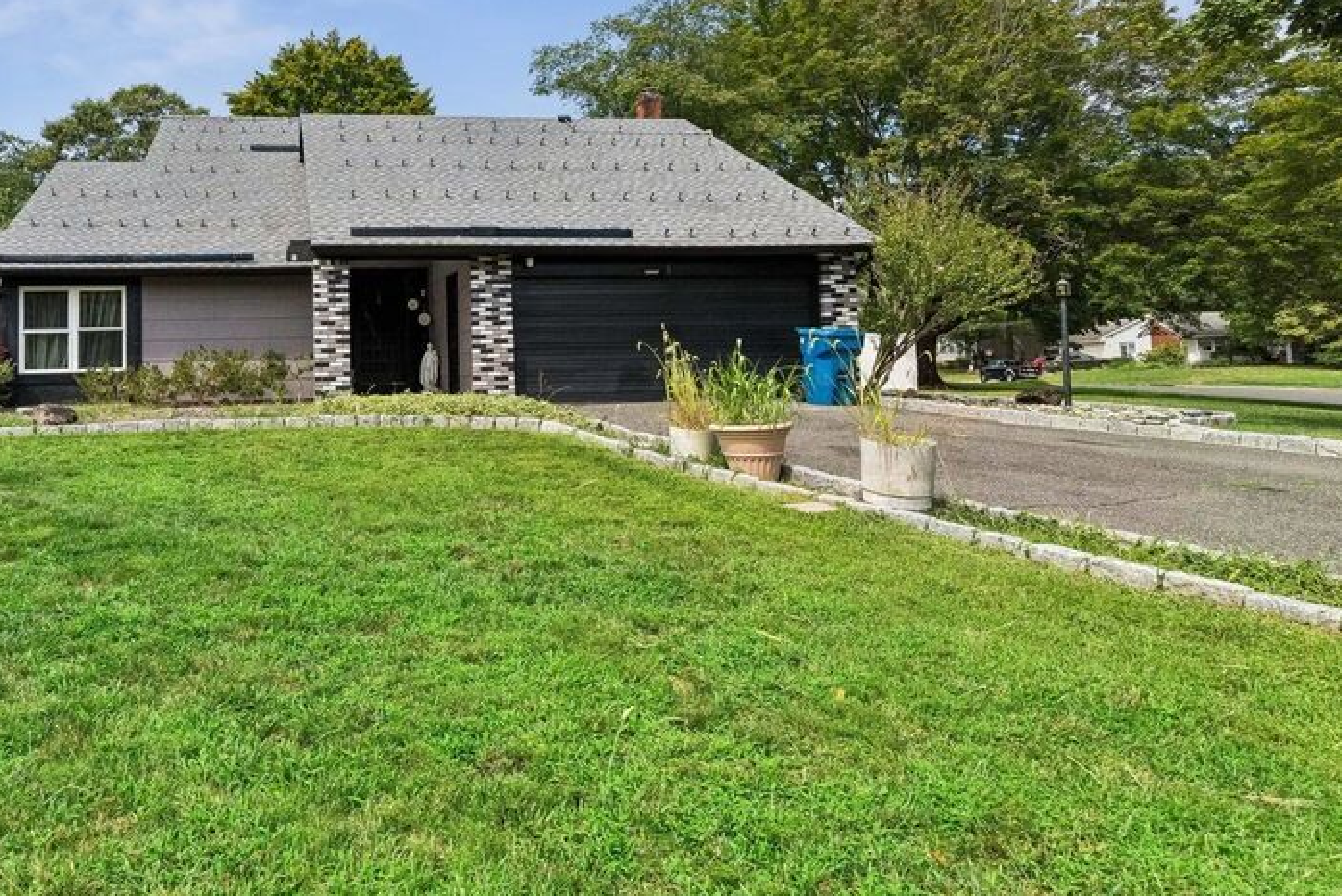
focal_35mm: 22
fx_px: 820
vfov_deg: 55.1
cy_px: 245
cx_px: 383
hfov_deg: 74.5
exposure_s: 1/4000
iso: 1000
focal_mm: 15
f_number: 7.1
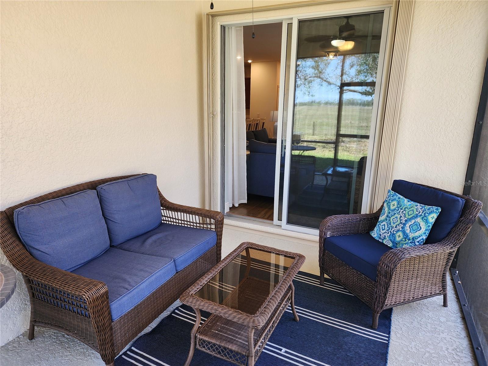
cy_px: 183
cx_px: 244
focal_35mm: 23
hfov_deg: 73.9
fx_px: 324
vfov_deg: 58.9
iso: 80
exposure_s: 1/120
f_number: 1.8
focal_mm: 6.4
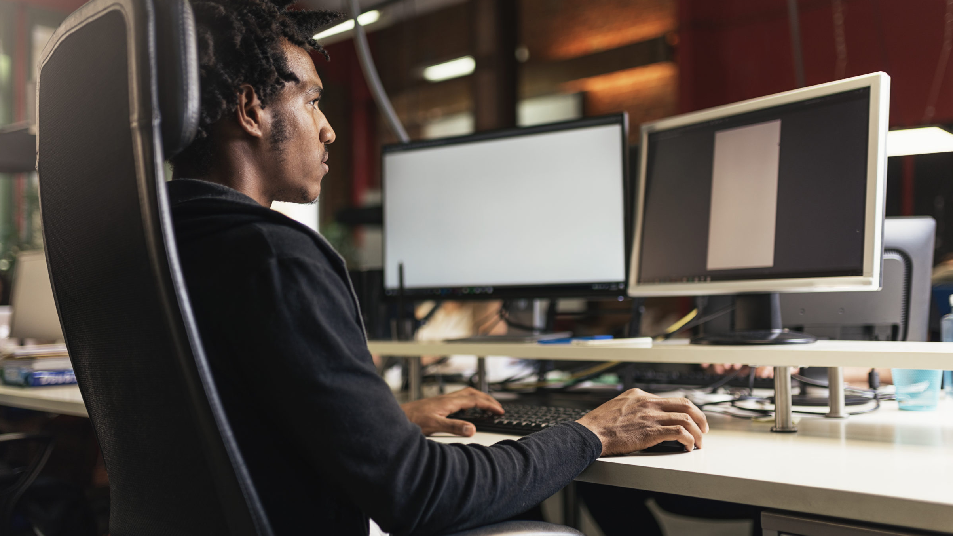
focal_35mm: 39
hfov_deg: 51.6
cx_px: 485
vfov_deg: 30.4
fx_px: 985
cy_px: 269
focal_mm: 35
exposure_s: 1/250
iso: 100
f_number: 1.4
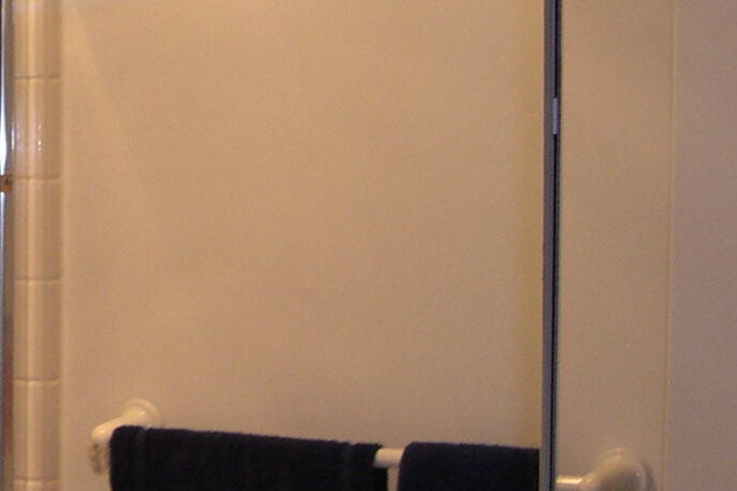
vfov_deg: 10.5
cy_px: 38
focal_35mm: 130
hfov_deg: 15.3
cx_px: -93
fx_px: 2660
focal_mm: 8
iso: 100
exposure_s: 1/90.1
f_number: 2.8
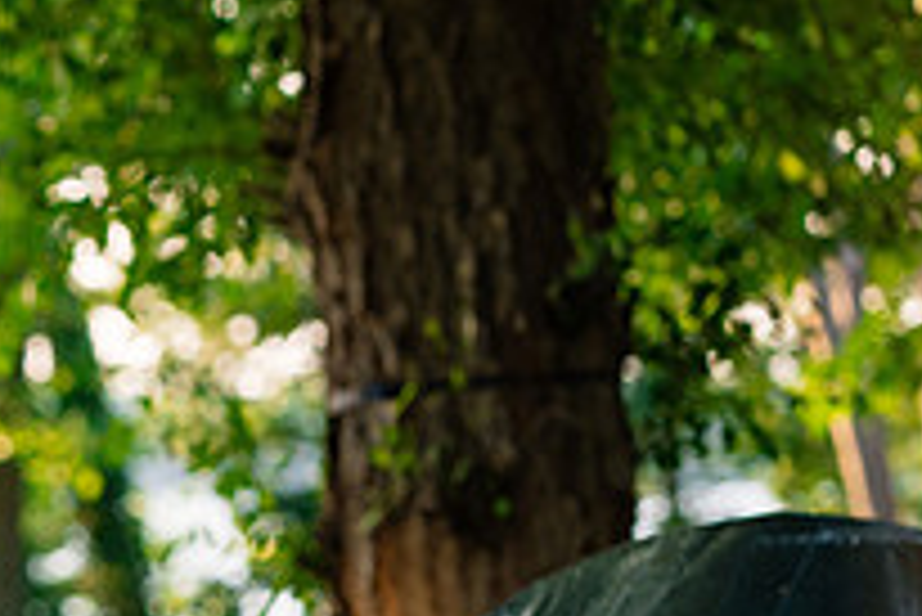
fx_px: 6151
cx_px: -315
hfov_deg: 8.4
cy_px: 785
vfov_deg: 5.7
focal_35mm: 240
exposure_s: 1/800
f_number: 3.5
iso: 1000
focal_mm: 85
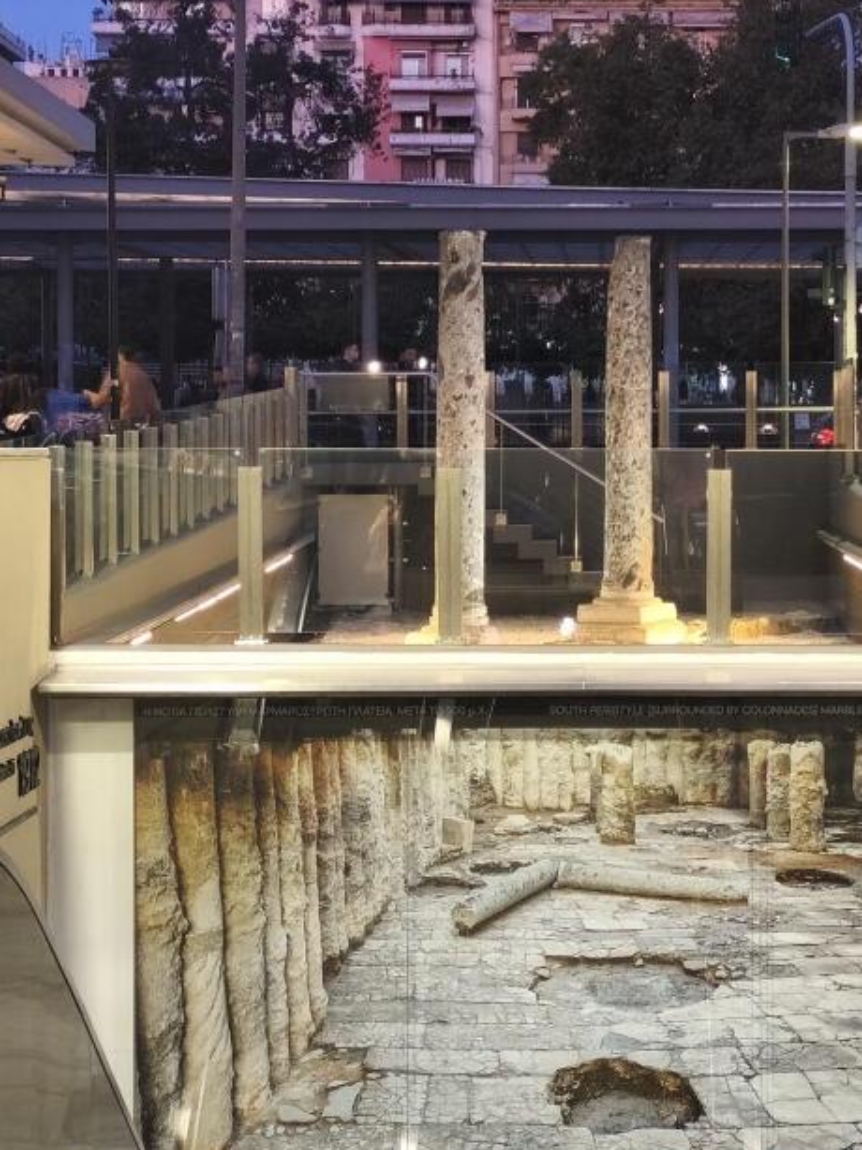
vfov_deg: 22.8
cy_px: 524
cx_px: 587
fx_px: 2857
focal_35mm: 86
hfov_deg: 17.1
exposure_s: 1/50
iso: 500
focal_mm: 6.14
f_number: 1.65
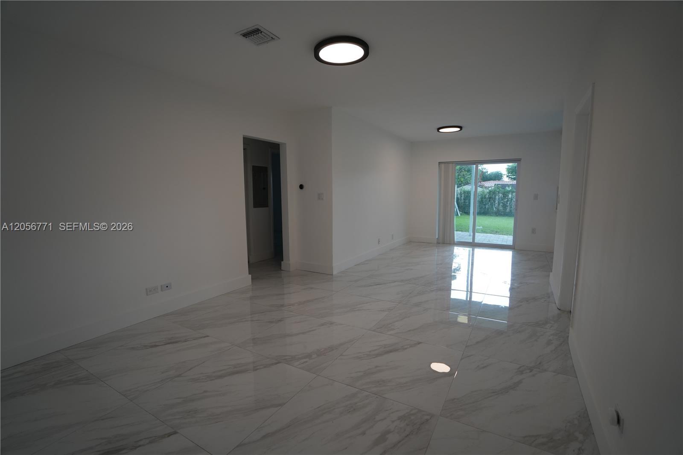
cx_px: 342
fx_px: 303
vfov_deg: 73.7
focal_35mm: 16
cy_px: 228
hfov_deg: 96.7
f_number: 4
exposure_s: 1/160
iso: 400
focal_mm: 16
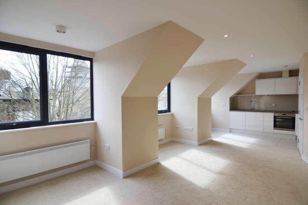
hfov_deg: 90.0
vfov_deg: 67.4
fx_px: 154
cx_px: 154
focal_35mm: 18
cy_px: 102
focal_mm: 12
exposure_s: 1/125
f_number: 5.6
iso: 100
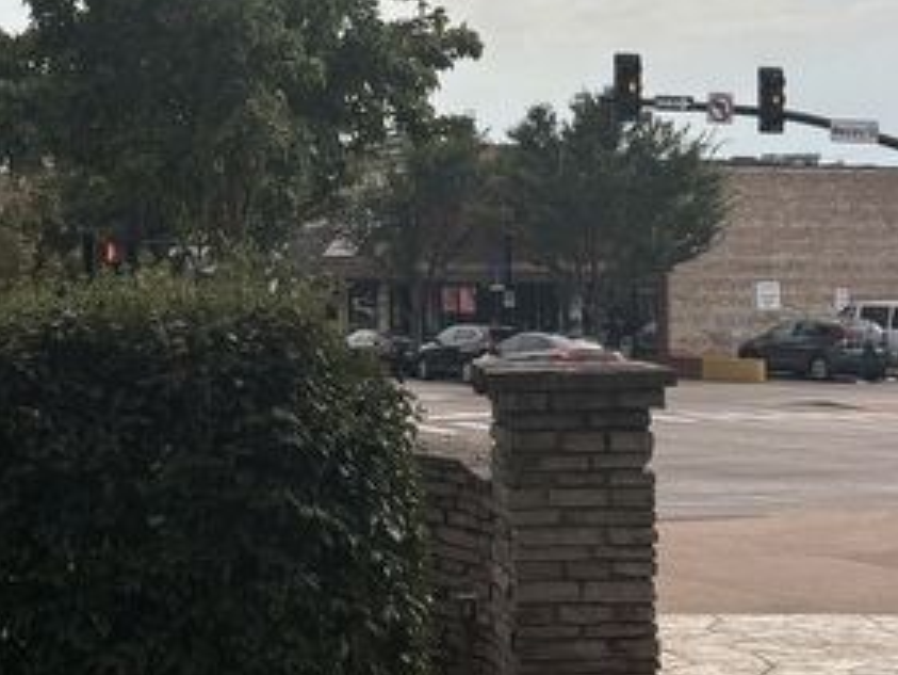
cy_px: 163
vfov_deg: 19.8
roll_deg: +1.8
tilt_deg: +4.6
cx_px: 243
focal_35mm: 74
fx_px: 1921
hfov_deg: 26.0
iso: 50
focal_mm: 5.96
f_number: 1.6
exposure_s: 1/1451
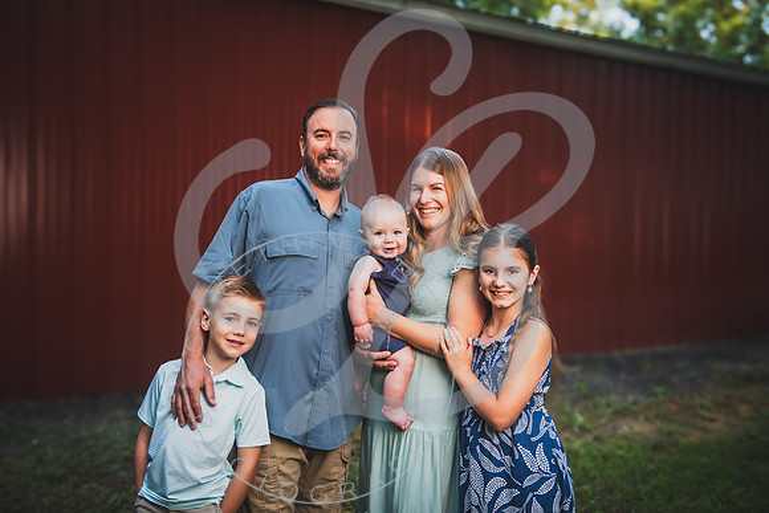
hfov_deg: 50.7
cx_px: 384
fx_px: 812
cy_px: 256
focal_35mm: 38
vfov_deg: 35.1
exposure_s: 1/320
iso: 100
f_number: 2.8
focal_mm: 38
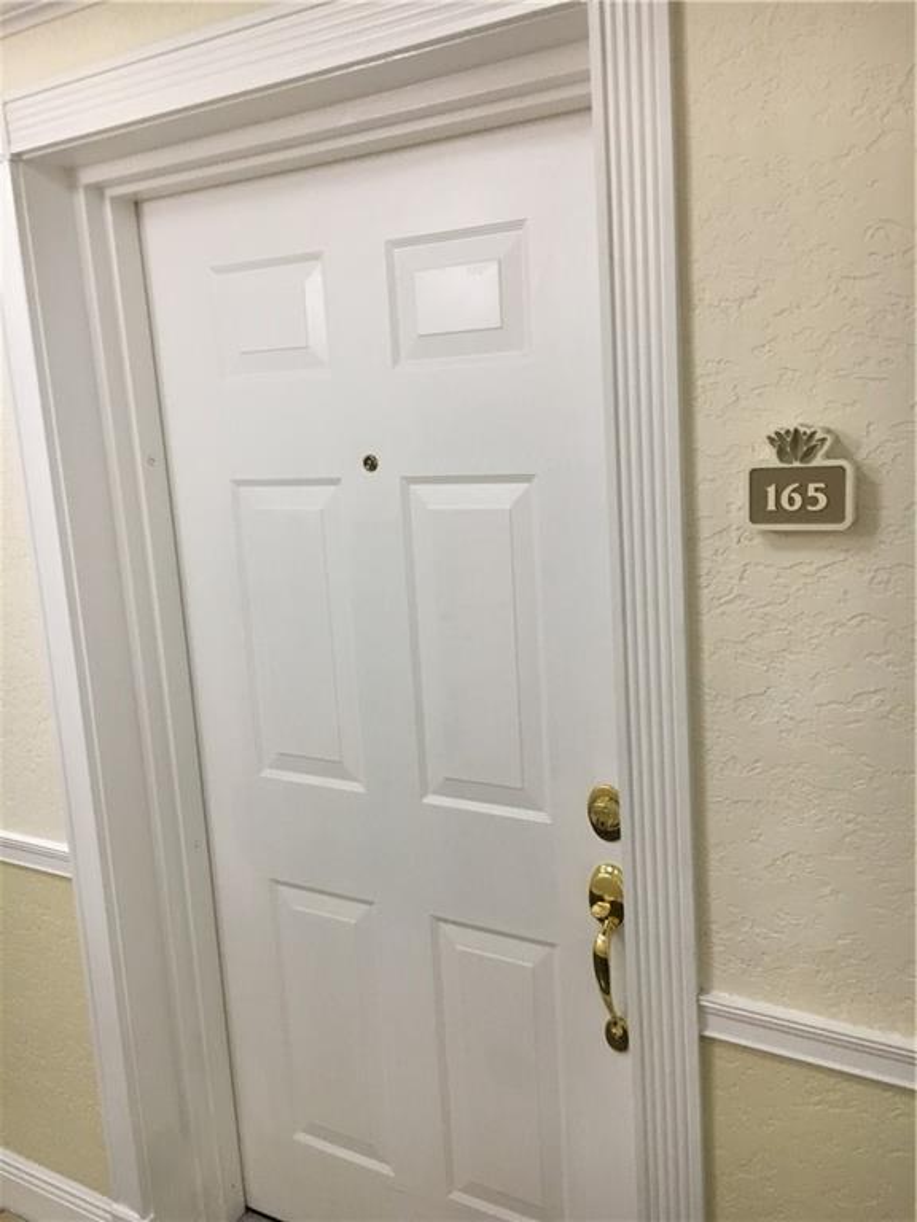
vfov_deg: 61.7
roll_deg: +3.7
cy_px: 611
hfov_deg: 48.2
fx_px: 1024
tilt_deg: -11.5
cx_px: 458
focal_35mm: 29
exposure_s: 1/30
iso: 80
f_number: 2.2
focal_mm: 4.15
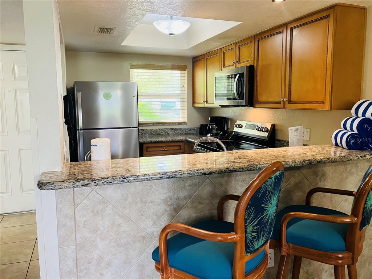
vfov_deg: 49.7
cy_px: 140
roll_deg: +0.7
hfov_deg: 63.4
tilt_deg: -6.7
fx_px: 301
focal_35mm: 28
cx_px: 186
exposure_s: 1/60
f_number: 1.8
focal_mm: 3.99
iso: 125
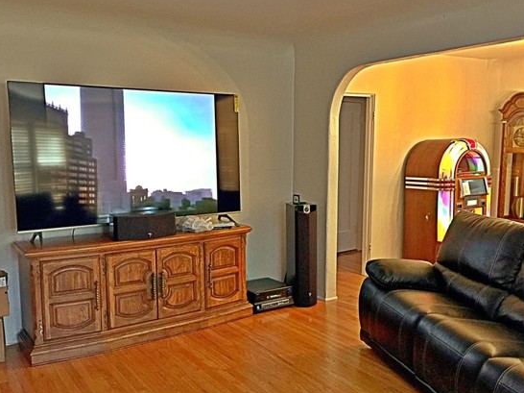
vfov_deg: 41.7
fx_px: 514
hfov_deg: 54.0
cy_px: 211
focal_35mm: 34
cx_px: 266
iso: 100
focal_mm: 4.15
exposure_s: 1/15
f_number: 2.2
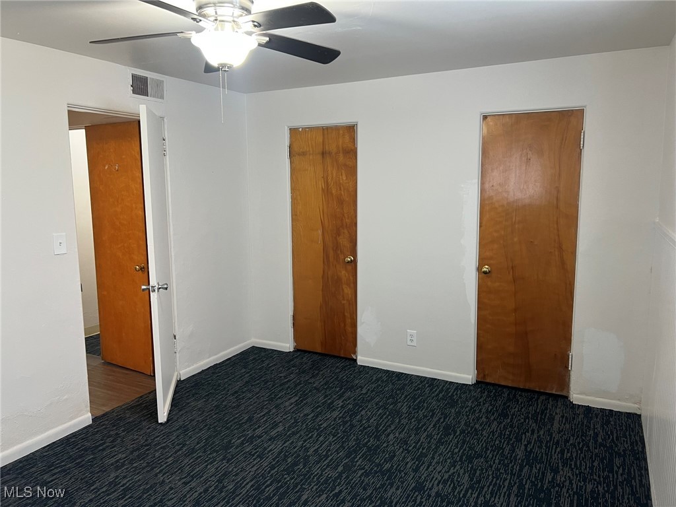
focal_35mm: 26
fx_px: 508
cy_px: 254
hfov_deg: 67.3
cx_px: 338
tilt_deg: -7.5
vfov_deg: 53.1
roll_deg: +0.9
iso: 200
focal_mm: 5.7
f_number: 1.5
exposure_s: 1/60
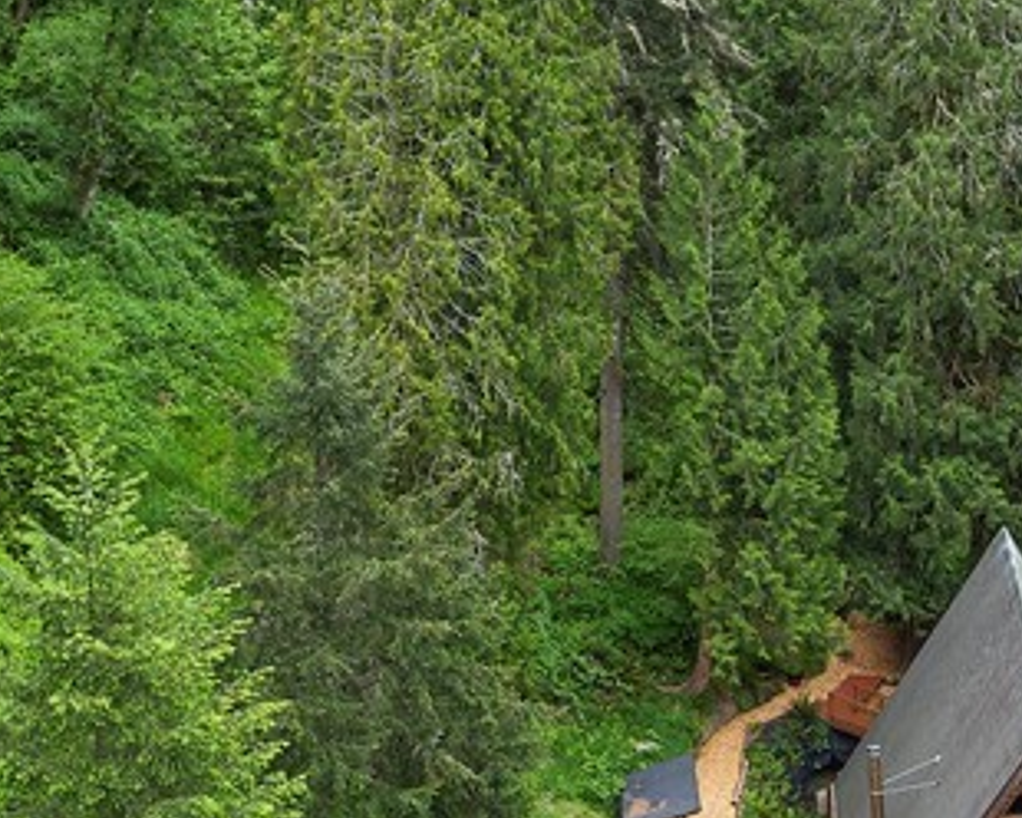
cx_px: 735
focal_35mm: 92
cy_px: 698
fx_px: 2783
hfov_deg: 20.7
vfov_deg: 16.5
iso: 100
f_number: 4.5
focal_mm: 10.26
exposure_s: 1/100
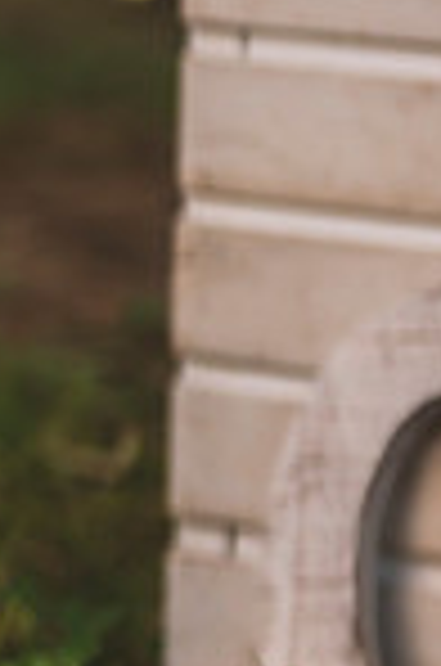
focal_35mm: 275
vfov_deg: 7.5
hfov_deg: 4.8
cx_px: -783
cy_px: 187
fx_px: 5077
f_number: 2.8
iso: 200
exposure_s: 1/400
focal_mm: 70
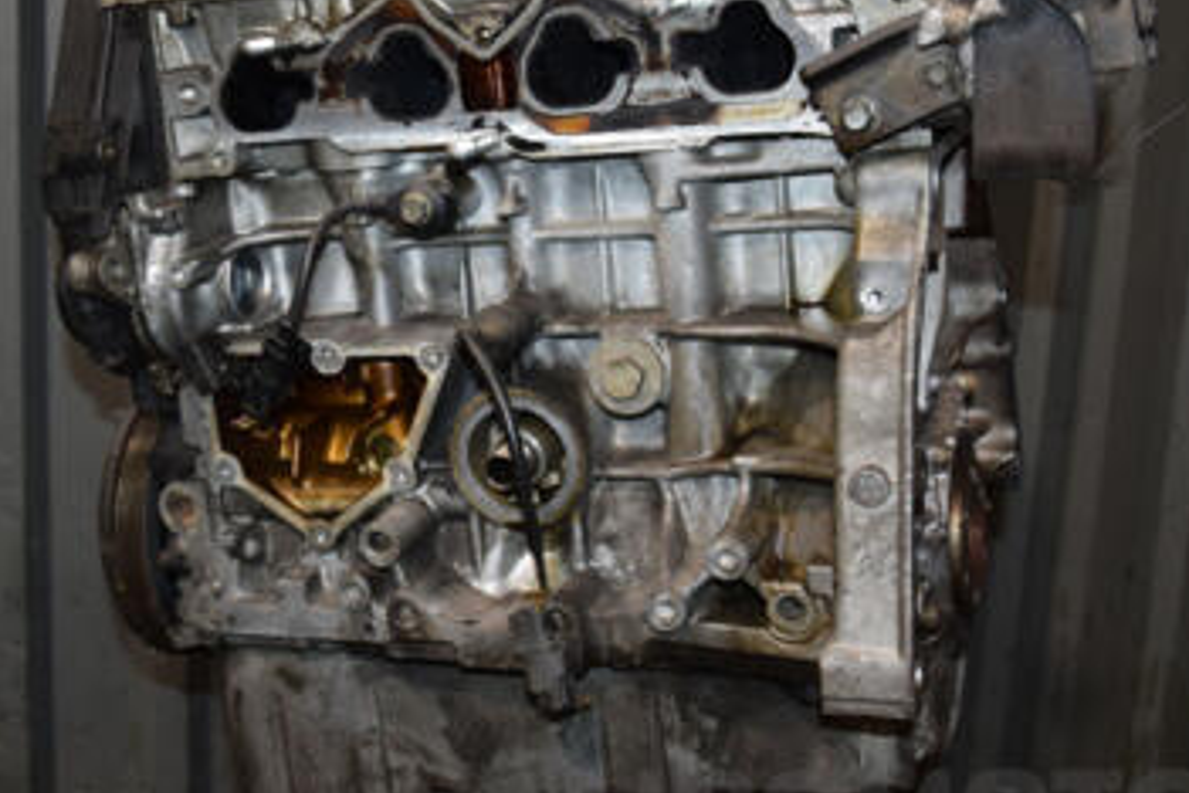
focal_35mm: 54
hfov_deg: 36.7
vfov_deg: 25.1
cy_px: 369
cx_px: 440
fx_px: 1779
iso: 800
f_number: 5
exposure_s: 1/60
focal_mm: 21
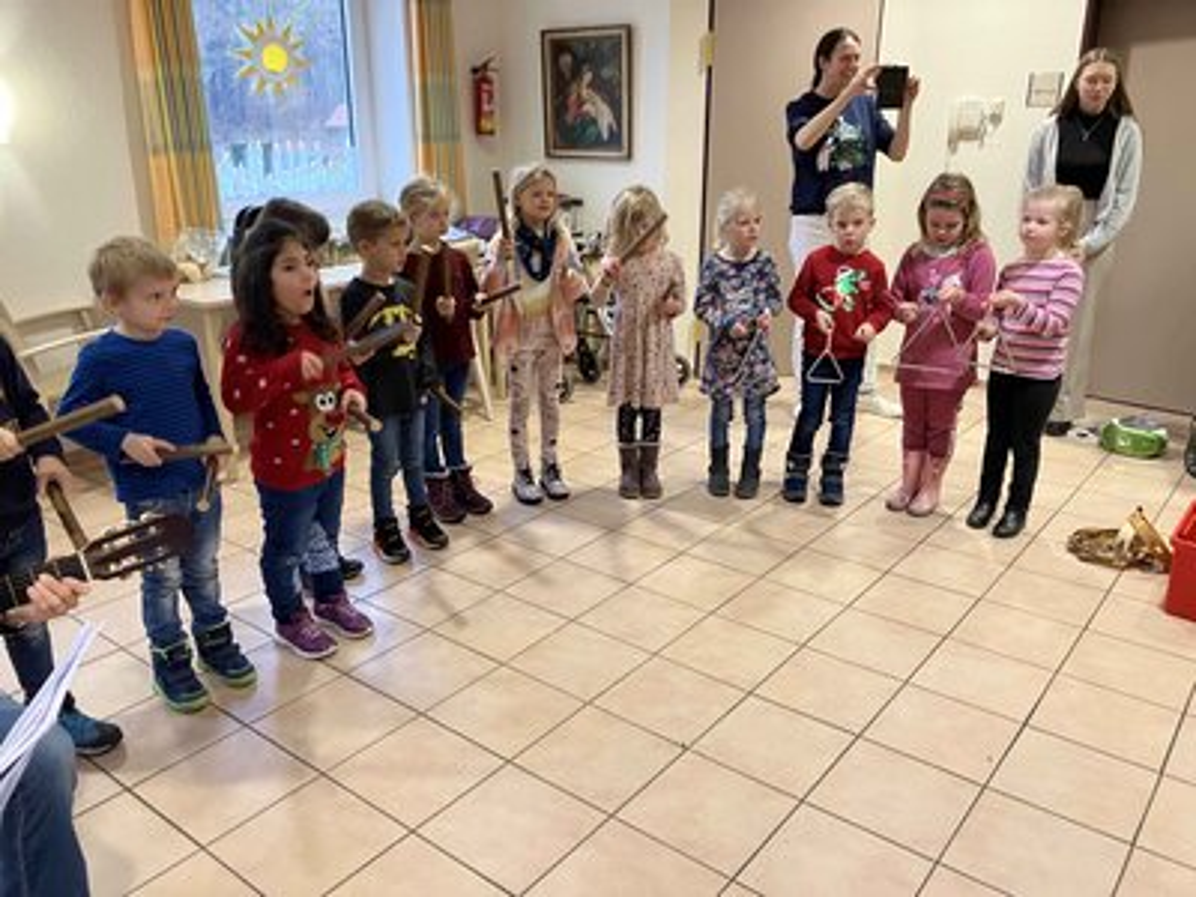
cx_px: 598
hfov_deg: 63.4
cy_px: 448
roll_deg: -0.6
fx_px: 967
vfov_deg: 49.7
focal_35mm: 28
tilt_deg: -20.6
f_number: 1.8
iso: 160
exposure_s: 1/50
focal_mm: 3.99
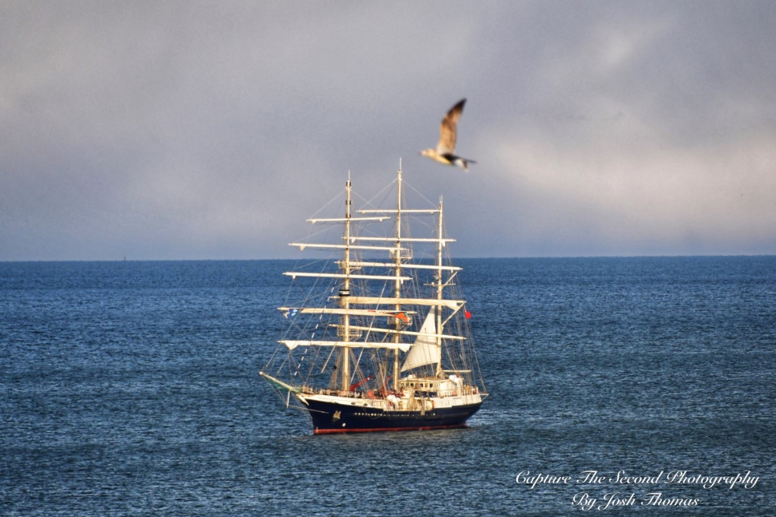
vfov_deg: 4.0
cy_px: 258
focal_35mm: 345
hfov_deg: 6.0
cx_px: 388
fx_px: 7436
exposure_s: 1/1000
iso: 800
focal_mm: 230
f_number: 6.3
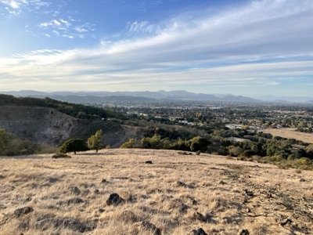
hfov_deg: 67.3
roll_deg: -1.5
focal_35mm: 26
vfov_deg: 53.1
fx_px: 235
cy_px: 118
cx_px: 156
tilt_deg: -5.3
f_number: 1.6
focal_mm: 4.2
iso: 32
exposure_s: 1/2747
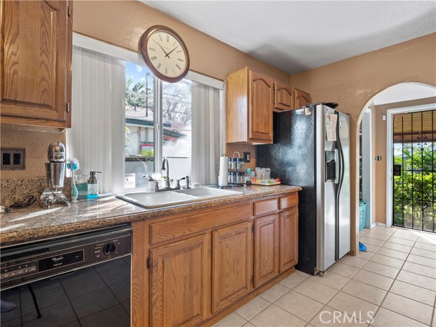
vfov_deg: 78.1
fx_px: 202
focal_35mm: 16
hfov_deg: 94.5
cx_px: 218
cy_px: 164
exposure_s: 1/1.67
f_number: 8
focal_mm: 8
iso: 200
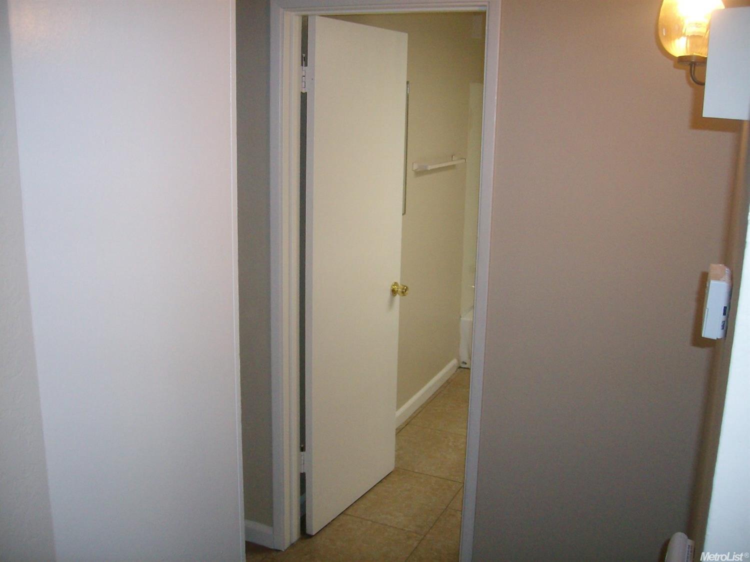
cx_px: 375
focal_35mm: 35
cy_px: 281
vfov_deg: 40.7
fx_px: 758
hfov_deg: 52.6
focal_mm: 5.8
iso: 200
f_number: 2.8
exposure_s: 1/40
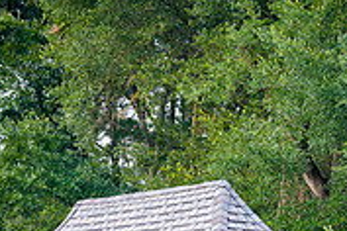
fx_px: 1417
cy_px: 346
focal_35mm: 147
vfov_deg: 9.1
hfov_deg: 13.9
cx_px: 251
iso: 200
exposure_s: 1/10
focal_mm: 45
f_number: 11
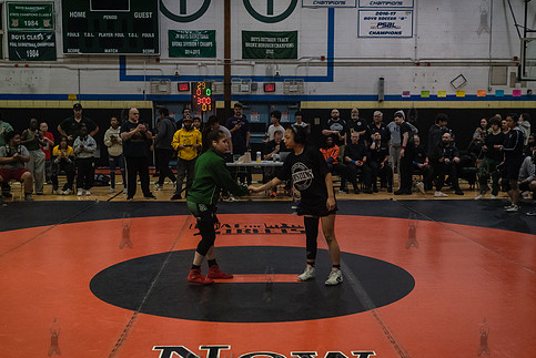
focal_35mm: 43
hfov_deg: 45.4
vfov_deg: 31.3
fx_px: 641
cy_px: 176
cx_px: 269
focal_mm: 35
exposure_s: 1/1000
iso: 5000
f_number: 3.2
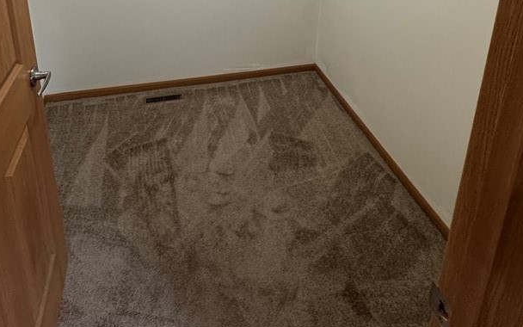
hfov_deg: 72.2
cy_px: -42
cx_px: 229
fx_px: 356
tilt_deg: -14.2
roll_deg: -0.1
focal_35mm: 25
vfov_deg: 39.3
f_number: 2.2
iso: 250
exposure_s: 1/60
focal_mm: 2.22
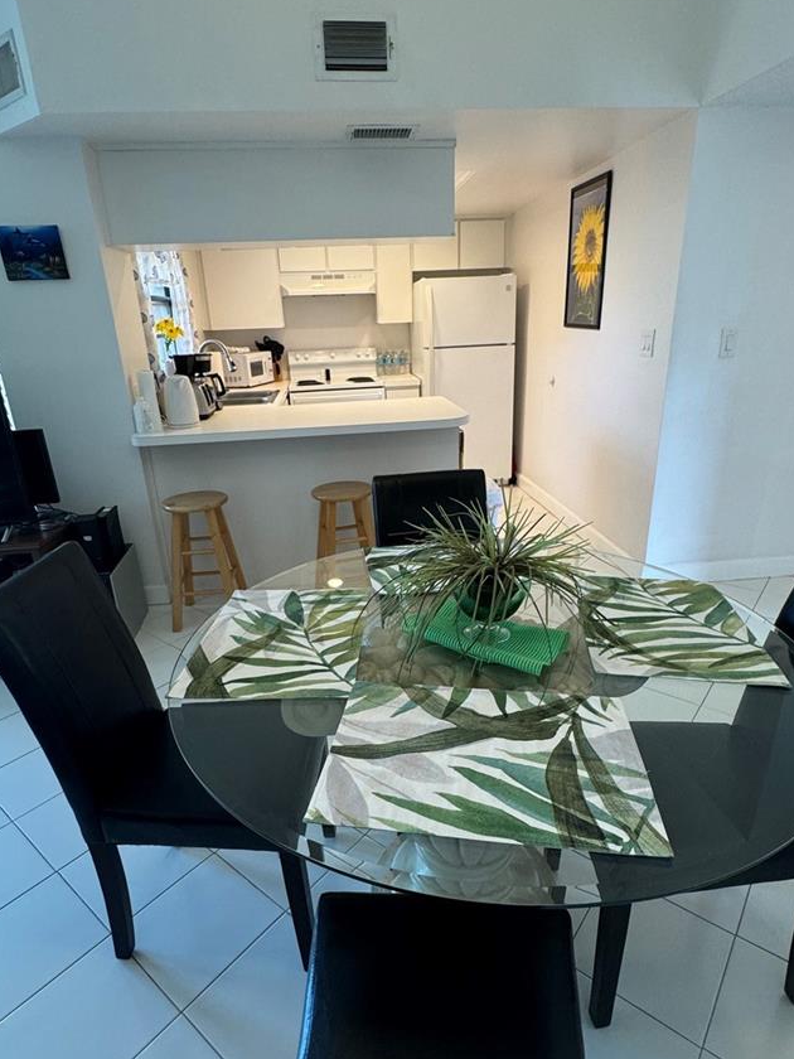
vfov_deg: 81.7
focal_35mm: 20
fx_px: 612
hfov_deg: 66.0
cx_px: 398
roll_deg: +3.3
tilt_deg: -22.0
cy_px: 556
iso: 160
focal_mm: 2.22
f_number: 2.2
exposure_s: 1/120
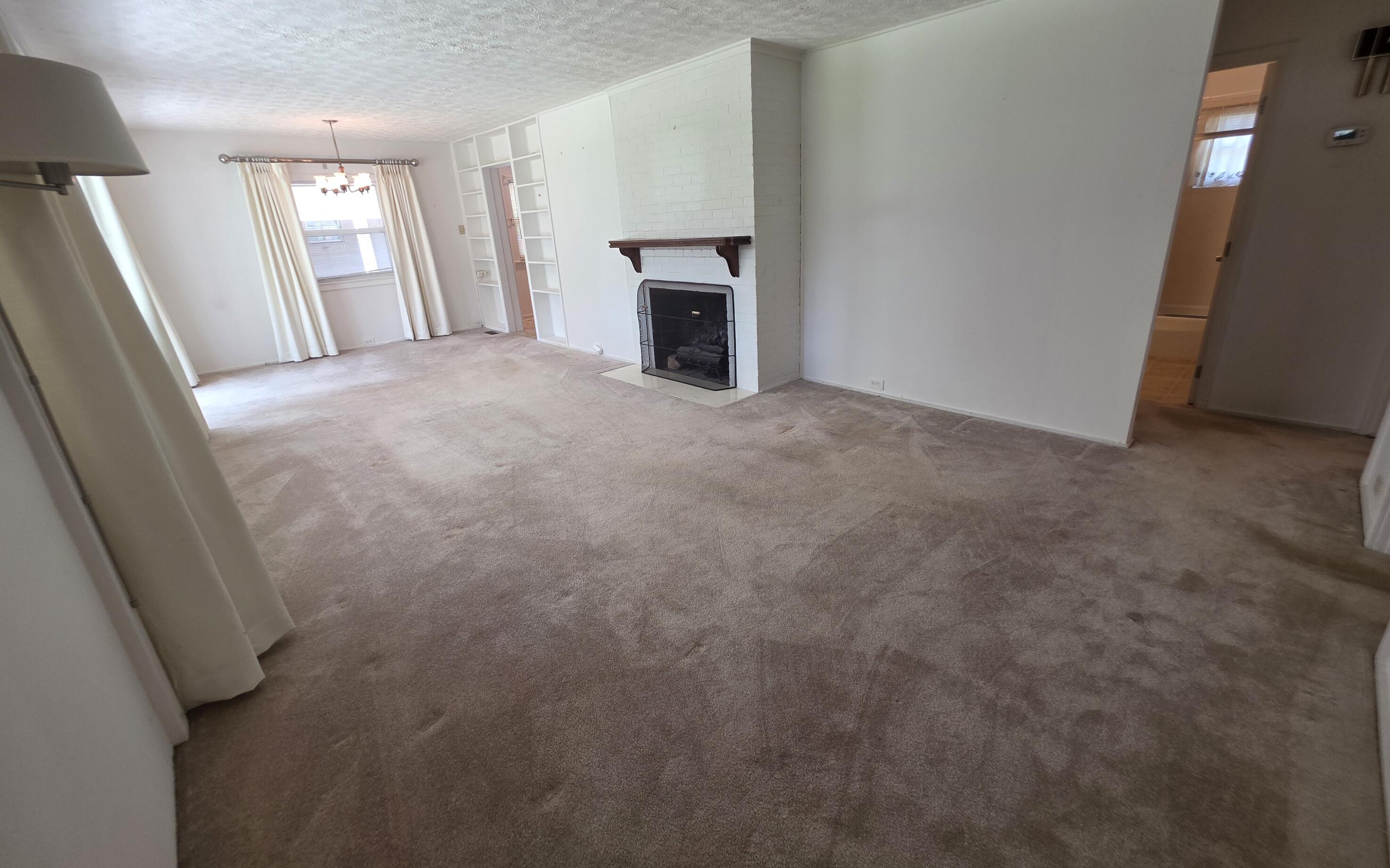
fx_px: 530
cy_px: 411
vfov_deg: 78.6
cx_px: 699
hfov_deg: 105.3
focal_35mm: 14
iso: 125
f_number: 1.9
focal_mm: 2.2
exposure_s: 1/120
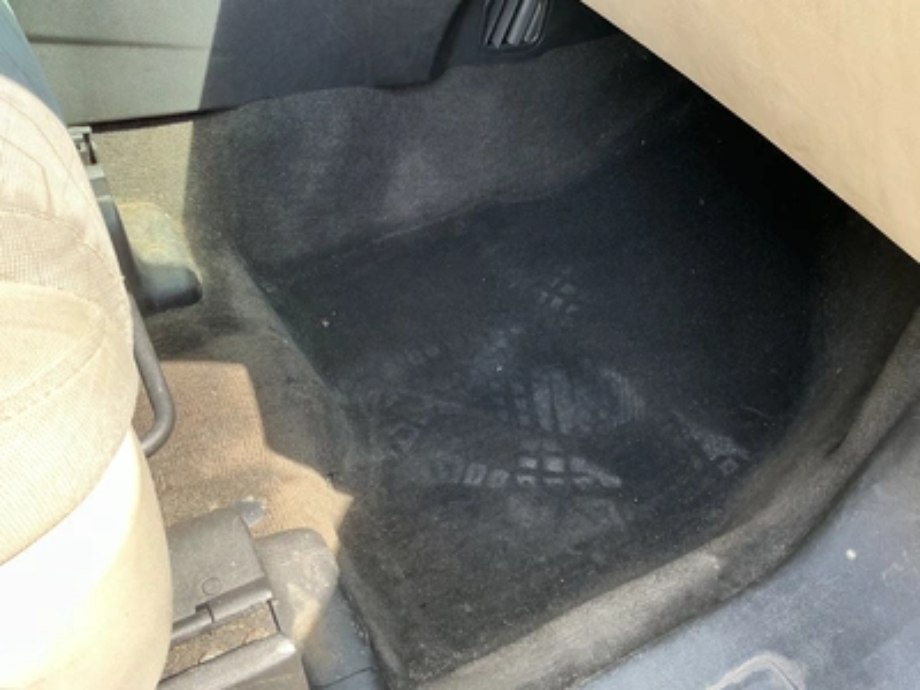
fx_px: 744
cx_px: 460
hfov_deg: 63.4
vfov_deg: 49.7
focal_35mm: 28
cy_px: 345
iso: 40
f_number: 1.8
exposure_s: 1/122
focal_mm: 3
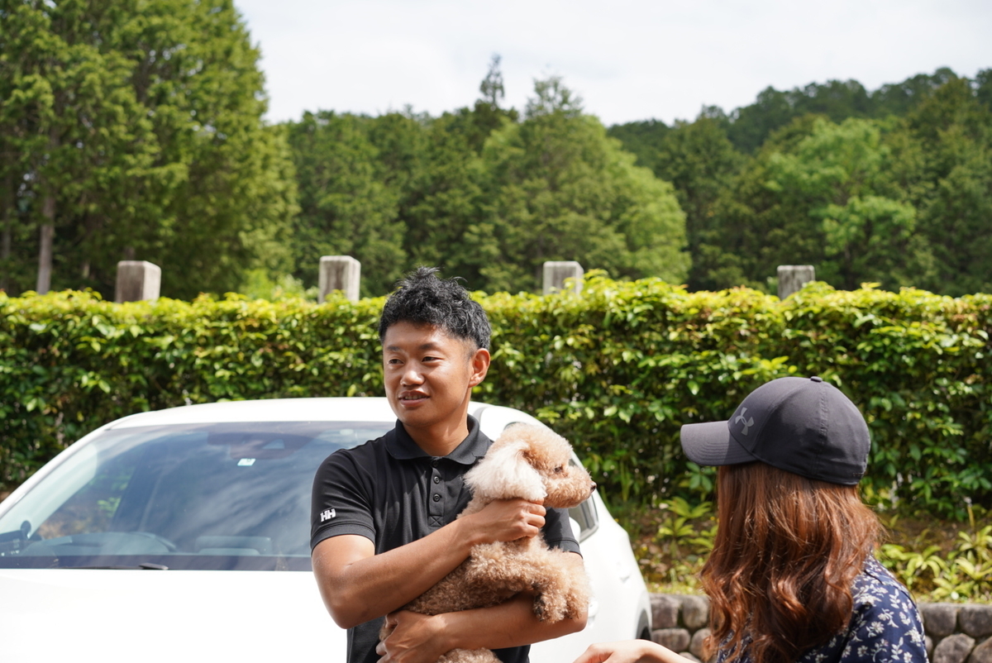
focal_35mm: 55
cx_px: 496
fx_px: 1517
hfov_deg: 36.2
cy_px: 332
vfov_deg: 24.7
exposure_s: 1/400
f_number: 5
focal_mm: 55
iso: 100
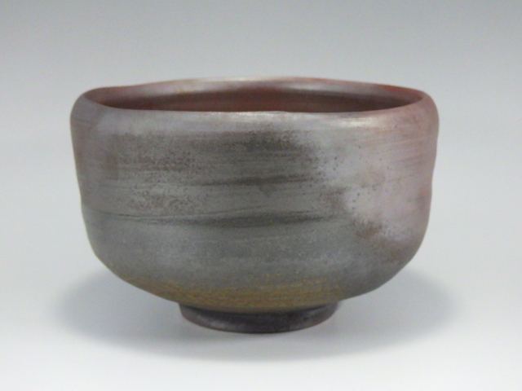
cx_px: 261
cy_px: 196
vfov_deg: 19.1
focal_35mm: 77
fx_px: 1161
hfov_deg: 25.3
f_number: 4.8
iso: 400
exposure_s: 1/40
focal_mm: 13.7
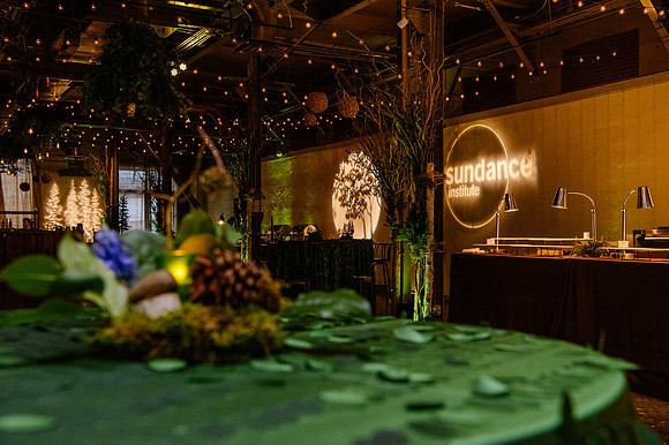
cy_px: 227
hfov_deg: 47.4
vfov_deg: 32.6
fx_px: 762
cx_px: 329
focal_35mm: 41
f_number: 5.6
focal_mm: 38
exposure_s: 1/500
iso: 4000
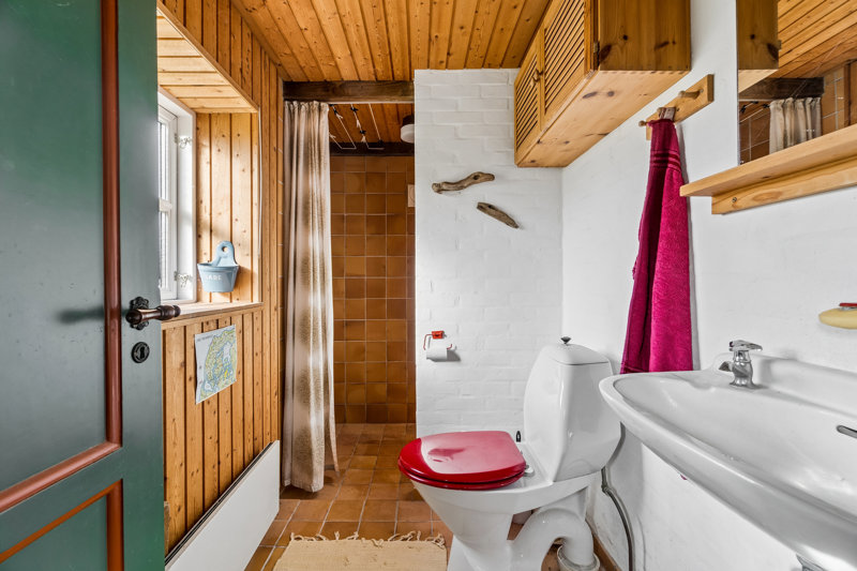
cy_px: 286
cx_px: 428
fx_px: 357
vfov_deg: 77.3
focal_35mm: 15
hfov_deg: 100.4
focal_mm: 10
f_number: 8
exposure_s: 1/15
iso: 200
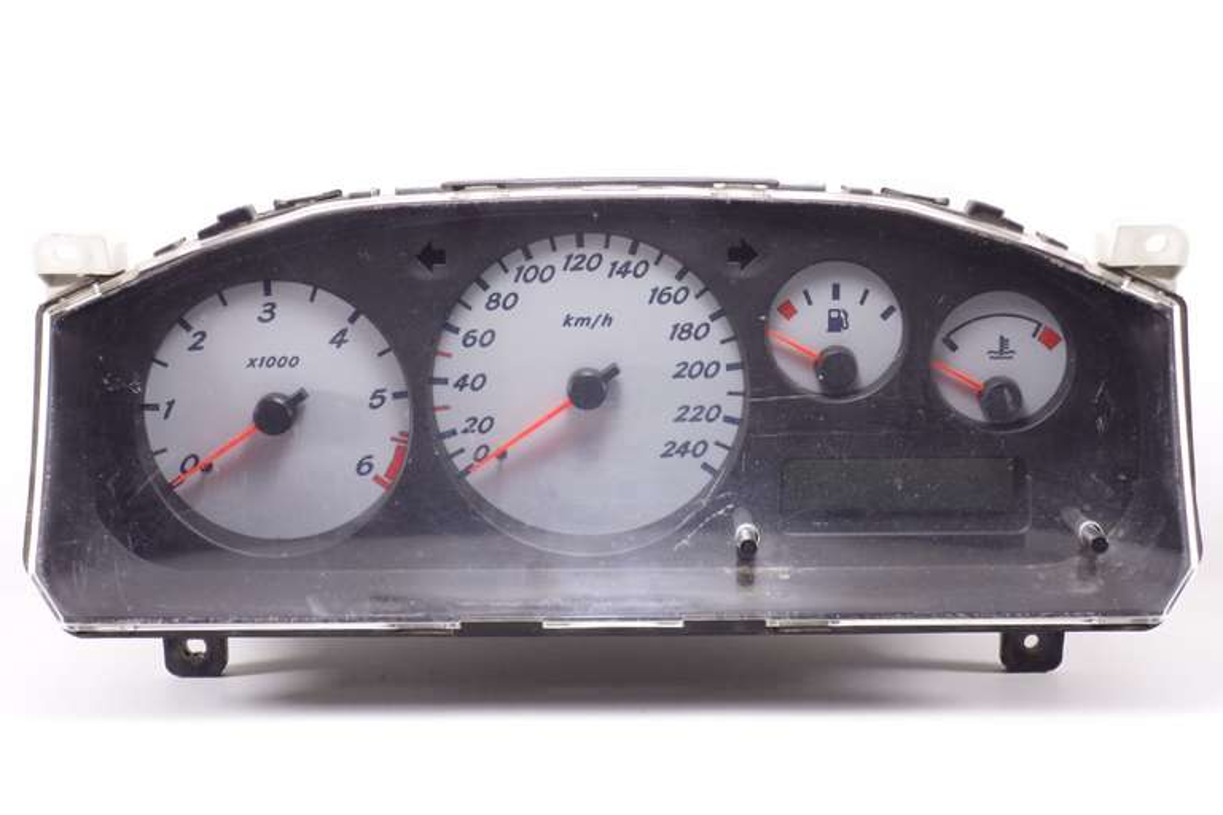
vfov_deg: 18.9
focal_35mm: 72
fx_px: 2446
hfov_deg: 28.1
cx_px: 612
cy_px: 408
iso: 800
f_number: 4
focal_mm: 26.57
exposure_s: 1/80
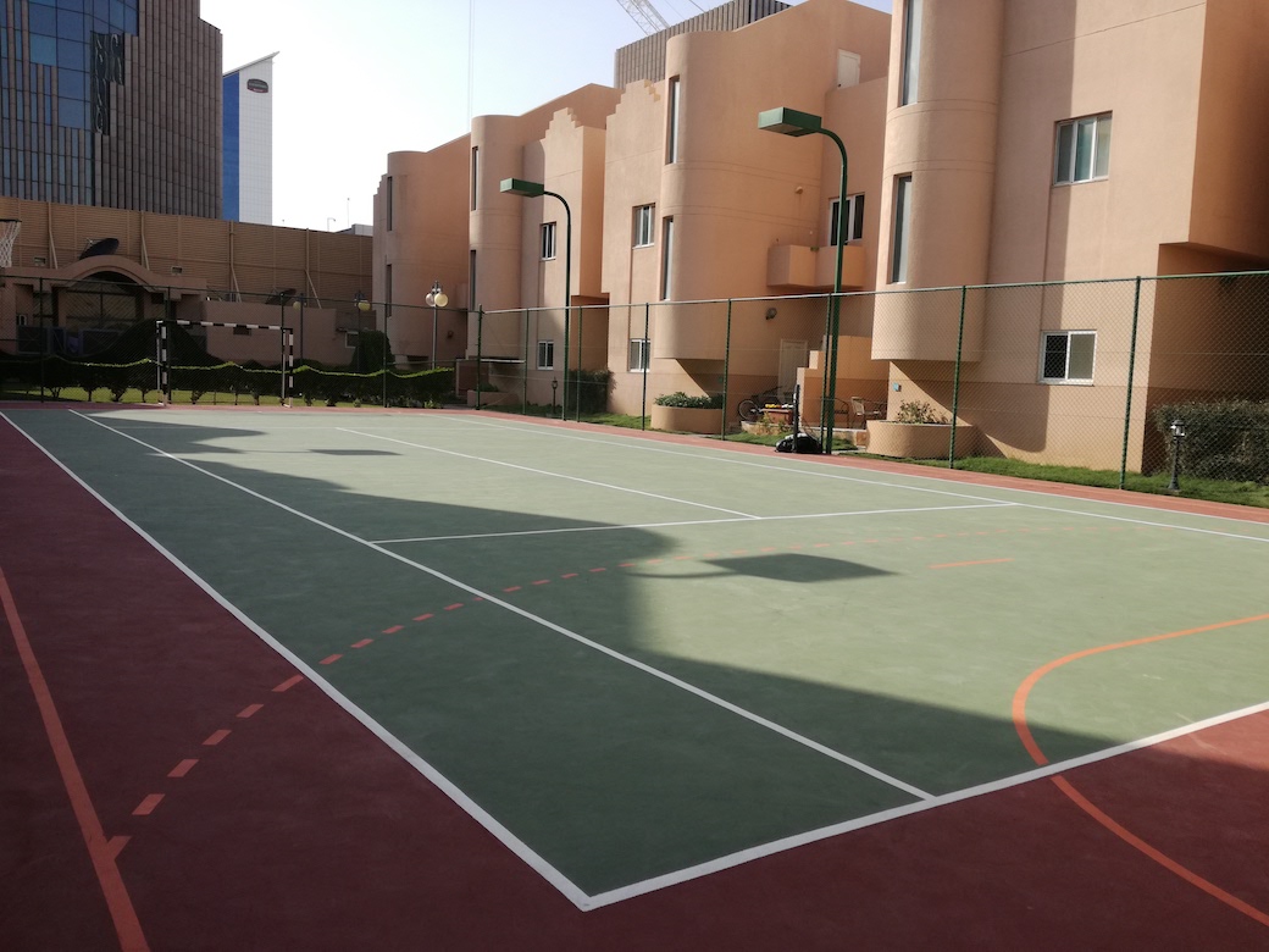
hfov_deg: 65.3
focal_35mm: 27
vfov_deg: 51.4
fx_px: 990
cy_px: 476
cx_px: 634
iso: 50
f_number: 2
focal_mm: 3.79
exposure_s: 1/1055
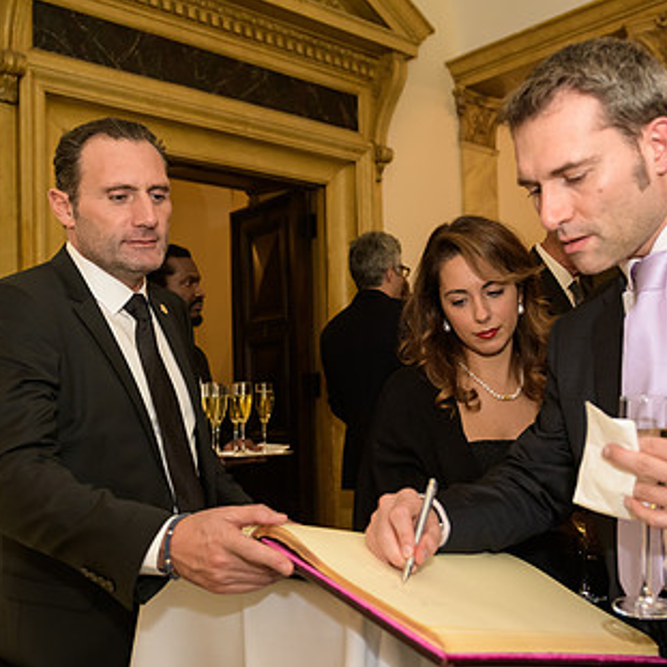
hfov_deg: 43.5
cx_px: 418
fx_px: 828
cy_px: 357
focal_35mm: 38
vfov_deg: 43.8
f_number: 3.2
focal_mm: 24
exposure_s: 1/125
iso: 1000
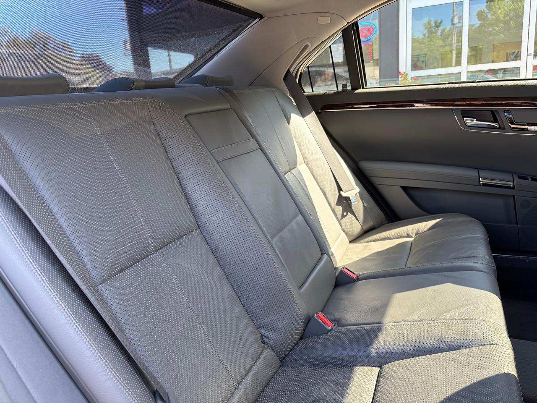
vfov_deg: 53.1
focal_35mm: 26
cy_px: 202
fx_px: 403
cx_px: 268
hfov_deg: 67.3
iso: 64
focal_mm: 5.96
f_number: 1.6
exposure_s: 1/202
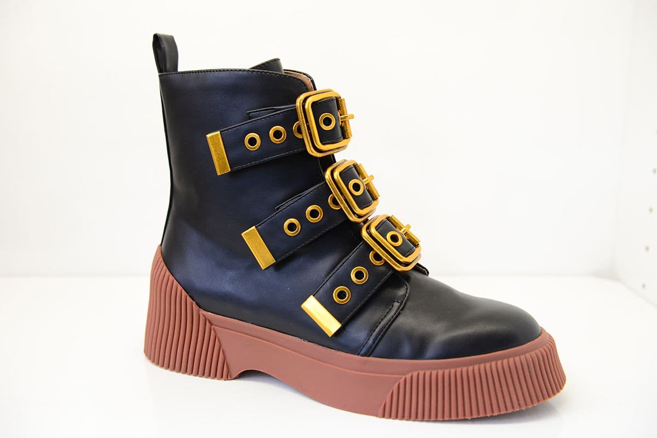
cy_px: 219
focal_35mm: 40
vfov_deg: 33.4
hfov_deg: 48.5
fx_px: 730
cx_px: 328
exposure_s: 1/125
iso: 640
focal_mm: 40
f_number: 5.6
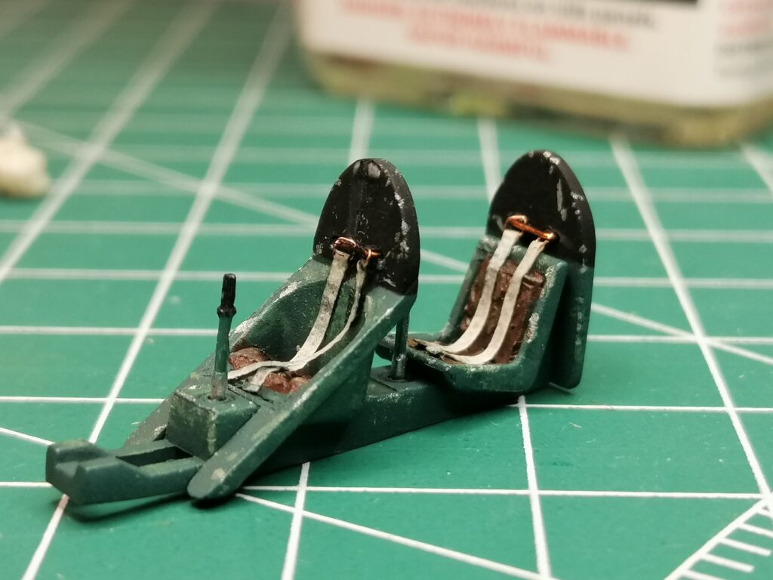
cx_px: 386
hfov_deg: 26.7
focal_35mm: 73
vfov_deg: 20.2
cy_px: 290
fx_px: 1630
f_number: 1.8
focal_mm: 3.95
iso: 160
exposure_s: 1/50
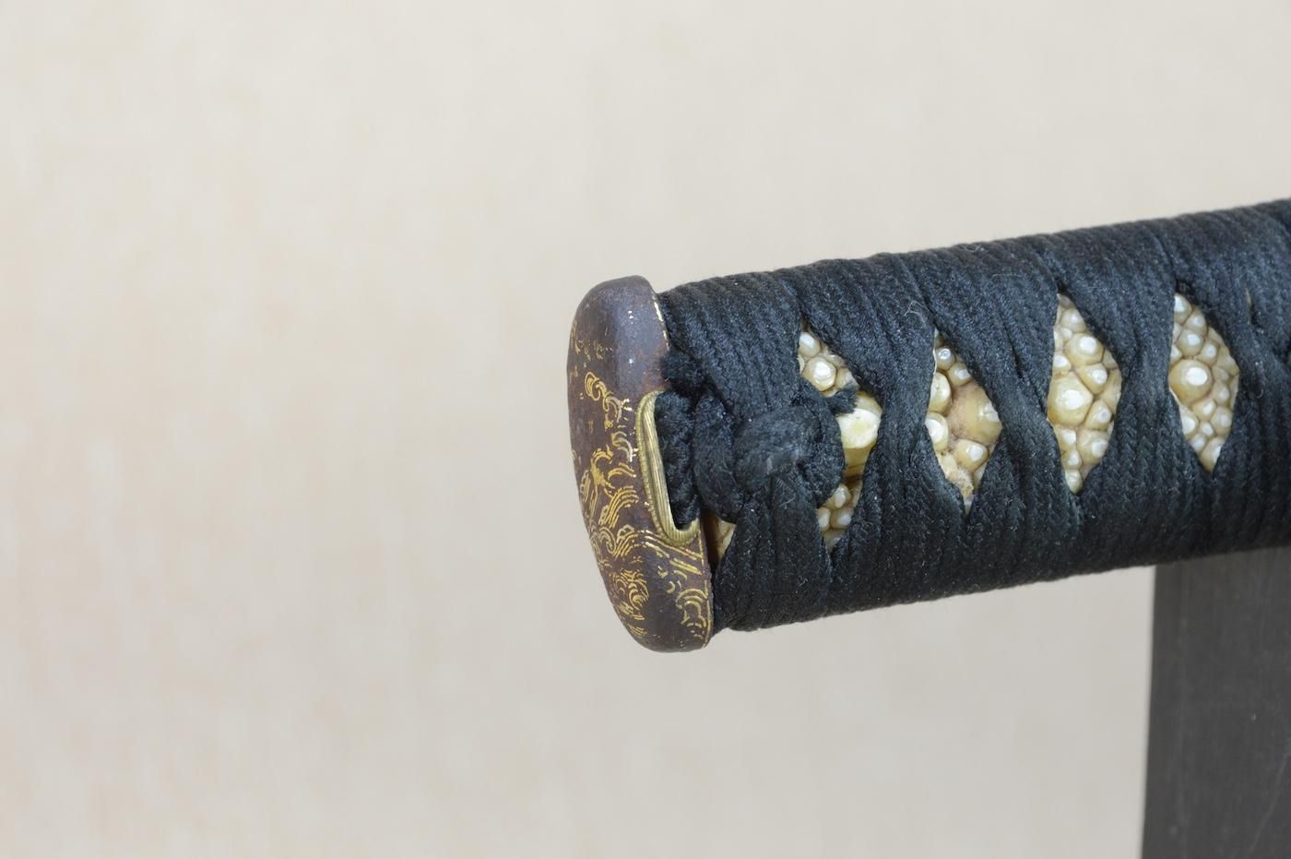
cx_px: 646
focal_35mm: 142
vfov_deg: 9.6
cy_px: 430
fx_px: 5106
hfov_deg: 14.4
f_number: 11
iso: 400
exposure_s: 1/2
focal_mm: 95
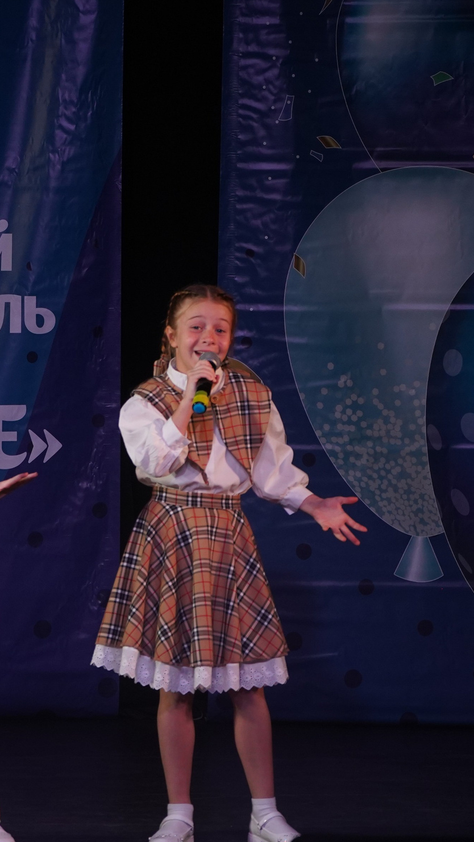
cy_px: 432
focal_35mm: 264
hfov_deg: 4.6
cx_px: 94
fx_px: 5900
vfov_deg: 8.2
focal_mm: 146
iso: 2000
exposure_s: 1/400
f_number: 5
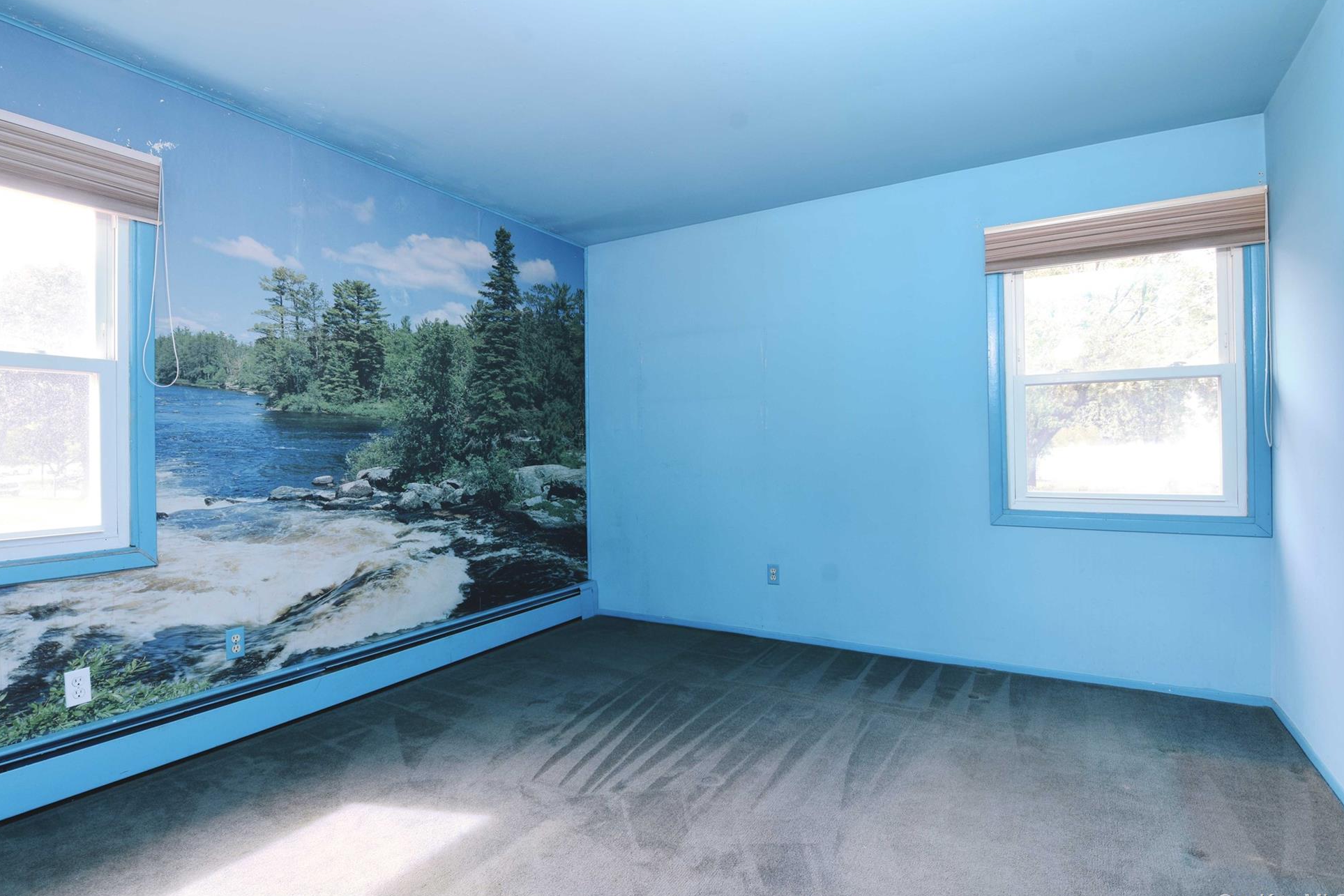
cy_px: 443
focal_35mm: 18
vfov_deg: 68.8
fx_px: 655
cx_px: 644
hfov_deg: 91.5
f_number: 9
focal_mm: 11
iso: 320
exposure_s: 1/10
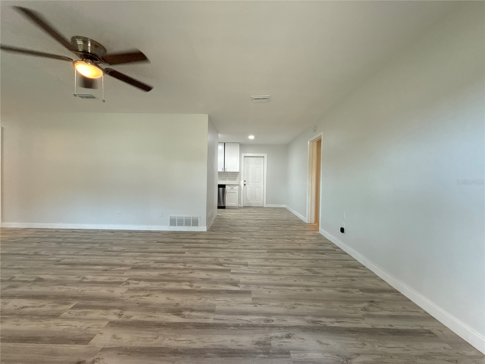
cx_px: 242
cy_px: 182
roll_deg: -0.8
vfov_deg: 85.7
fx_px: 196
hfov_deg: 102.1
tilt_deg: -0.5
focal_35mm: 14
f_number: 2.2
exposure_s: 1/120
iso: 250
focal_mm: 2.22
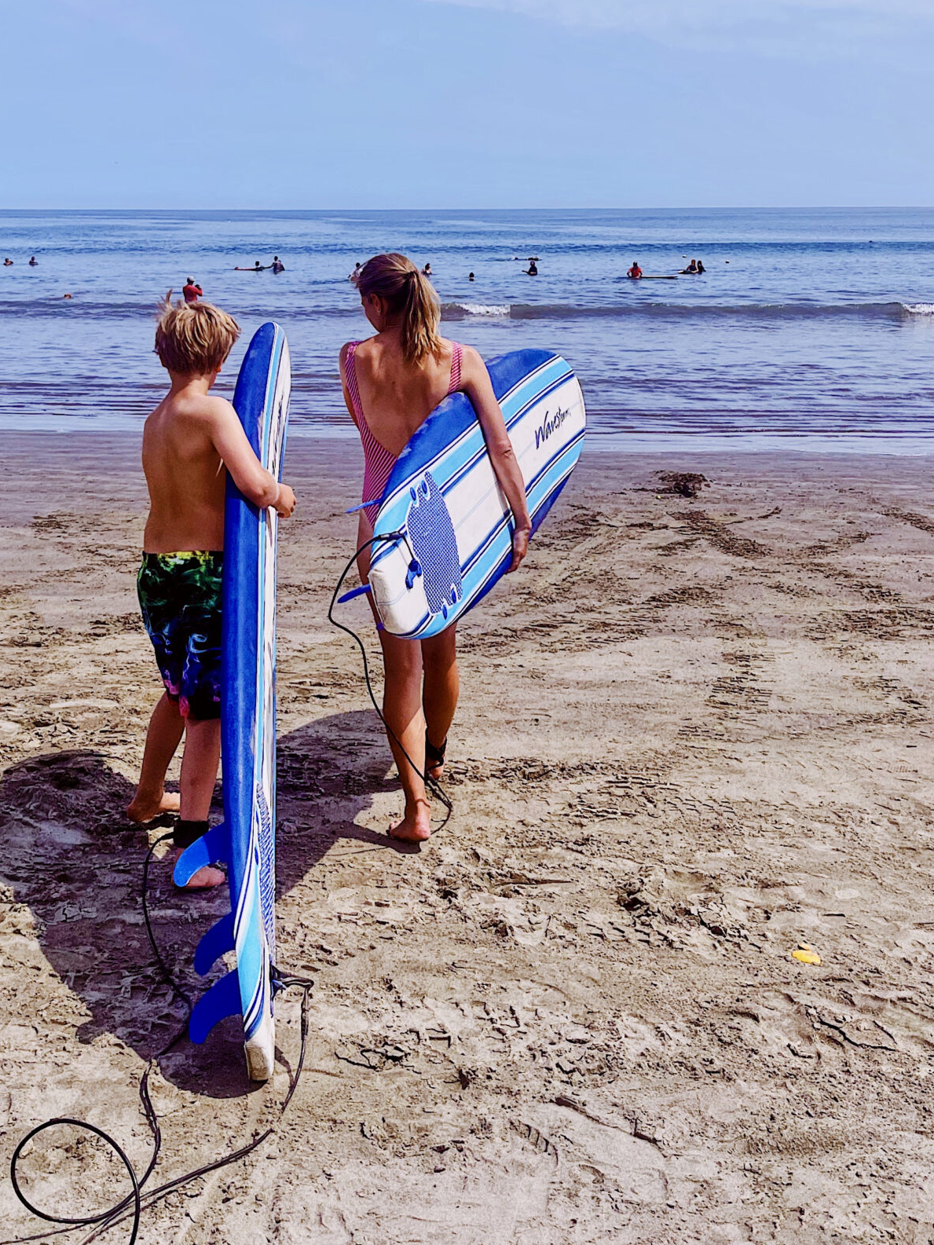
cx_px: 341
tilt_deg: -8.6
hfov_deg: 34.1
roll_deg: -0.7
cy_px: 399
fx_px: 1511
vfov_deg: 44.0
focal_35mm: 42
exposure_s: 1/6579
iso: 32
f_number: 1.6
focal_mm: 5.1
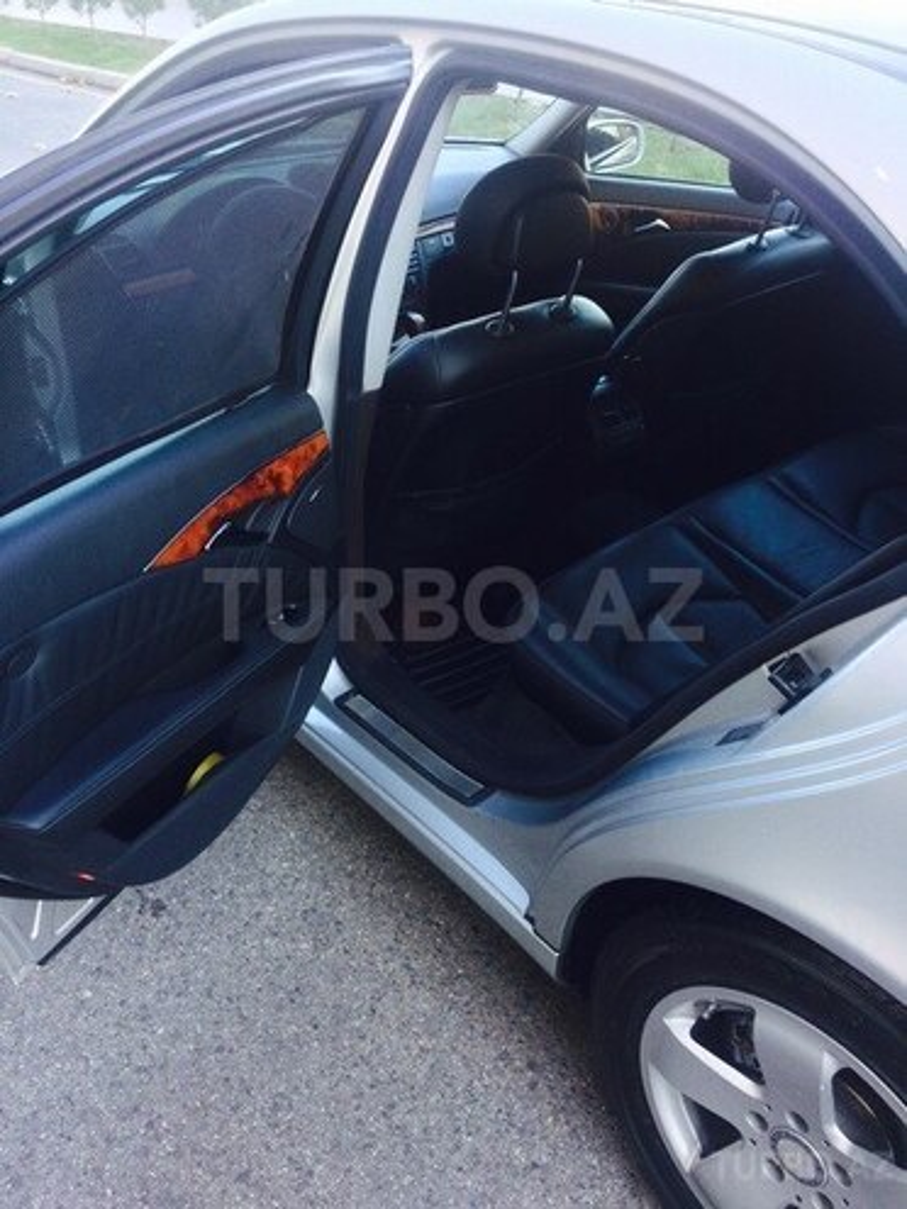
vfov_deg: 61.7
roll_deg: +0.9
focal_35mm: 29
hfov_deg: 48.2
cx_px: 454
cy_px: 604
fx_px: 1013
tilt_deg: -35.6
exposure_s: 1/100
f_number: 2.2
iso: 50
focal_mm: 4.15
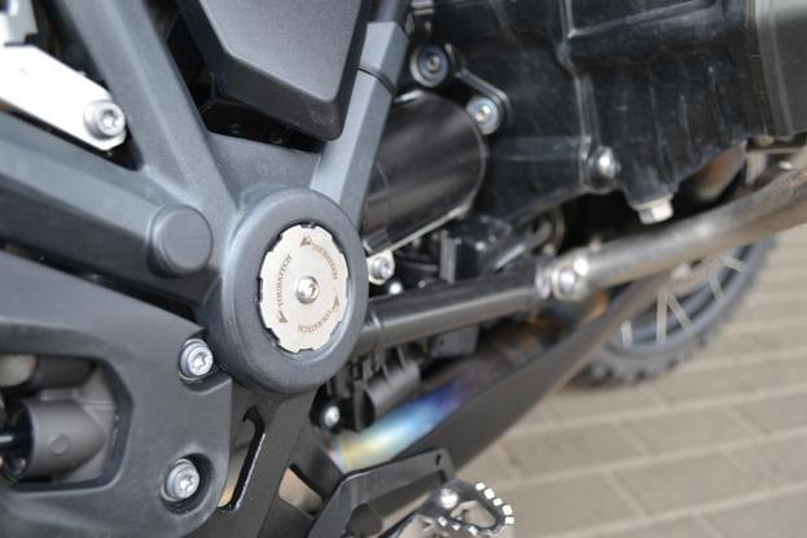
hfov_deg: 57.2
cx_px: 404
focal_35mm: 33
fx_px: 740
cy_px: 269
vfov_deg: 39.9
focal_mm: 22
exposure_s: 1/60
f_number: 3.8
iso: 400
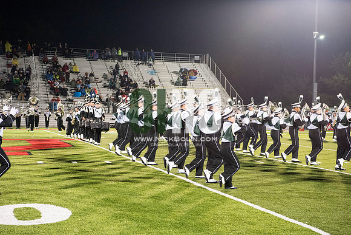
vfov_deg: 19.5
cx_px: 176
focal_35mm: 70
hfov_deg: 28.8
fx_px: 683
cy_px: 118
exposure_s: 1/200
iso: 5000
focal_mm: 70
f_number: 5.6
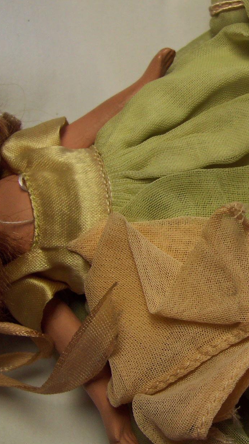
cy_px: 223
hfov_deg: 21.1
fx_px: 634
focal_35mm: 54
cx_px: 274
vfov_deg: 38.5
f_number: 2.8
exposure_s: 1/125
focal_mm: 5.6
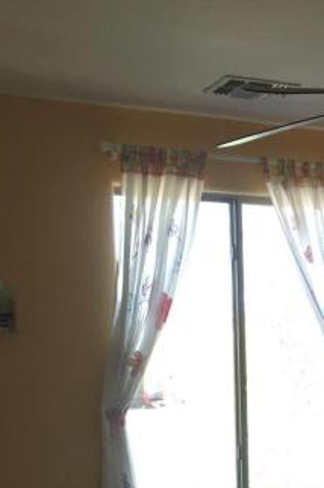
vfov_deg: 26.6
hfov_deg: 17.8
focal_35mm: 72
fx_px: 974
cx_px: 407
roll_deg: +0.0
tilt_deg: -7.7
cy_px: 483
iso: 32
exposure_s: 1/40
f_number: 2.2
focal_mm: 4.15
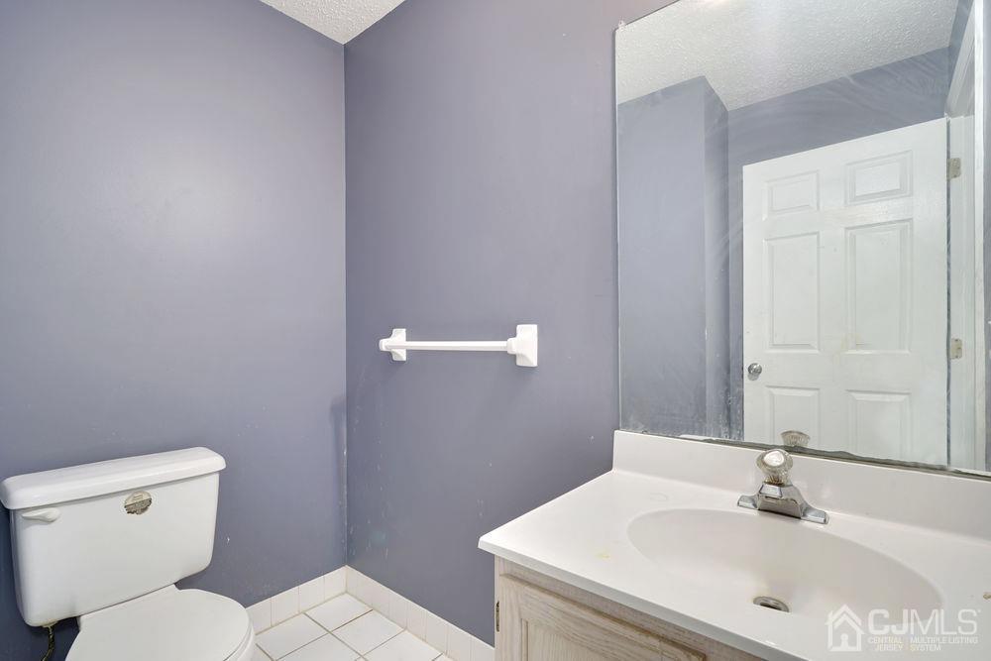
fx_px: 468
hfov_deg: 93.3
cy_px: 330
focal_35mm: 17
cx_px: 496
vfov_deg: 70.5
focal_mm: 17
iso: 100
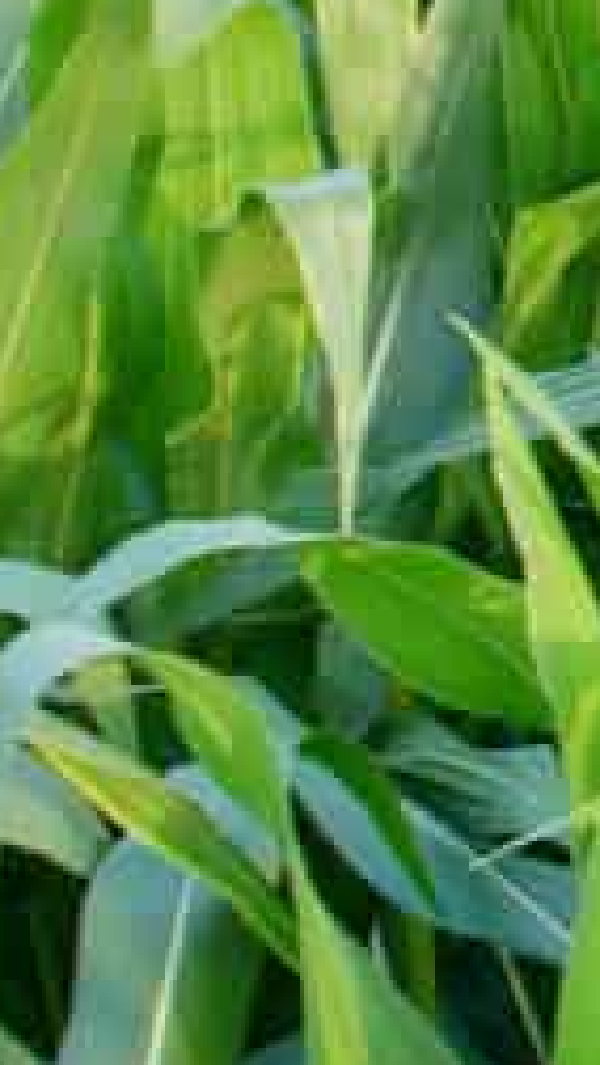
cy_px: -146
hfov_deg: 4.8
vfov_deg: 9.1
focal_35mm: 234
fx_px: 6610
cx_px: 2328
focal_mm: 8.4
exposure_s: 1/180
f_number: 2.8
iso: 100
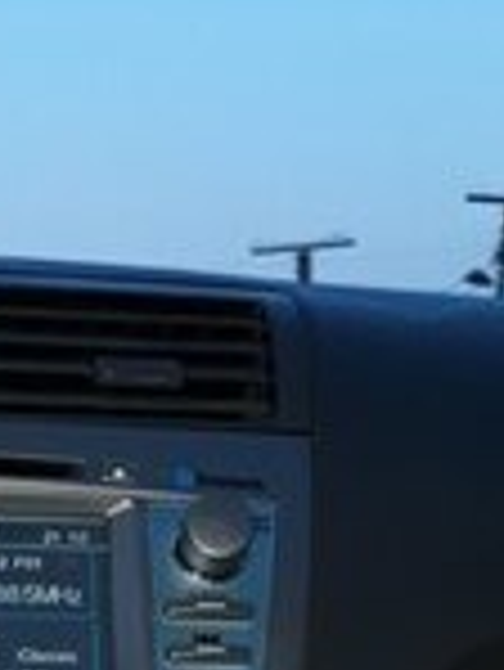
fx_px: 1745
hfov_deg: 15.8
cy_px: 1102
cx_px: -90
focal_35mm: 90
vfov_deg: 18.4
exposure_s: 1/33
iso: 64
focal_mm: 3.6
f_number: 1.9
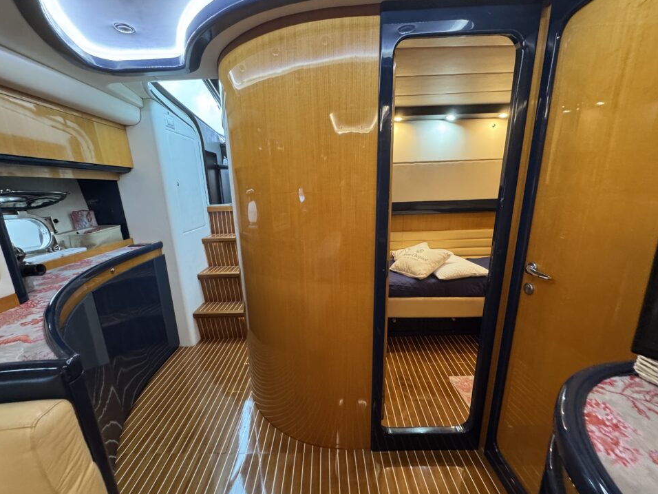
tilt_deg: -17.7
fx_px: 285
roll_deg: +3.3
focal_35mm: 15
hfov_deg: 98.1
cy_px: 261
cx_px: 317
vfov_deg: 81.7
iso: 320
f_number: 2.2
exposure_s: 1/50
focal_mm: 2.22
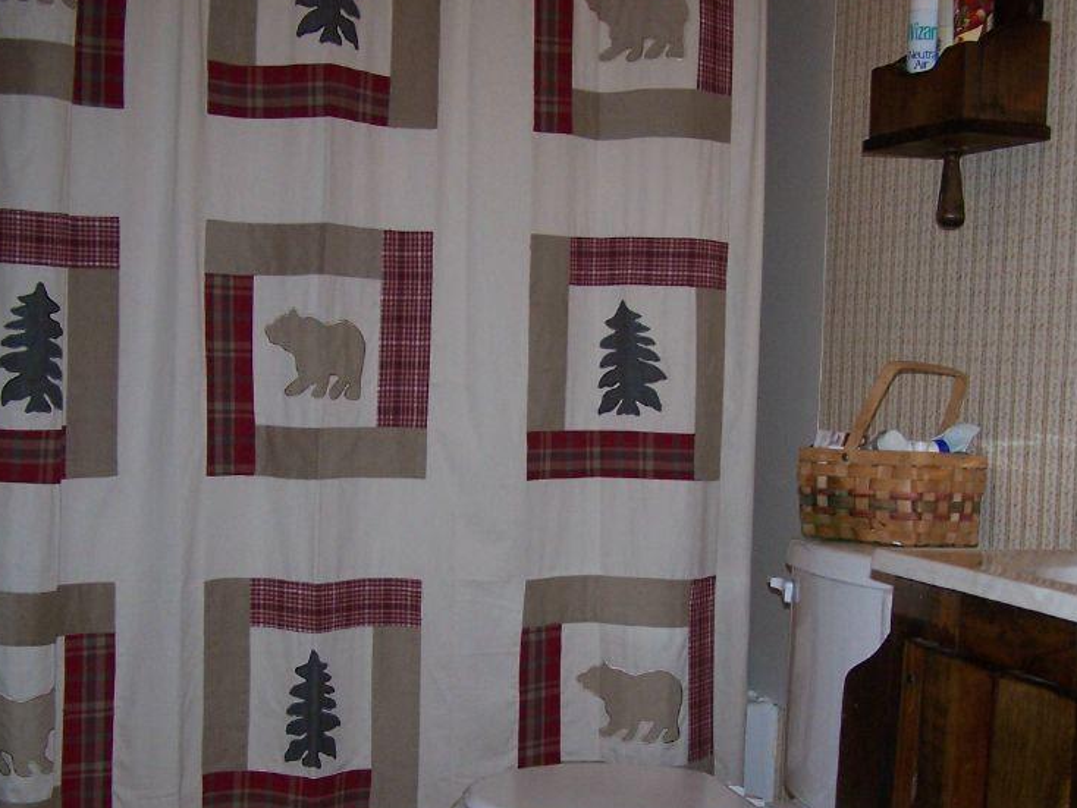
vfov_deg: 27.5
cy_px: 493
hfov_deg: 36.1
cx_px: 637
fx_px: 1650
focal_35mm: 53
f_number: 2.8
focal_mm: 6.3
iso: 140
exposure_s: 1/60
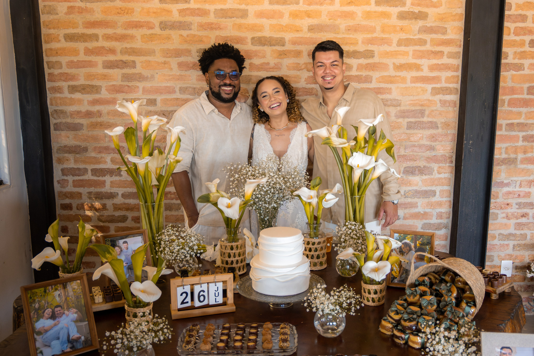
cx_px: 299
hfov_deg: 55.4
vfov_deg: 38.7
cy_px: 176
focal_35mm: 34
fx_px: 507
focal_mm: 20
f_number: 3.8
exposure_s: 1/160
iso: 1000
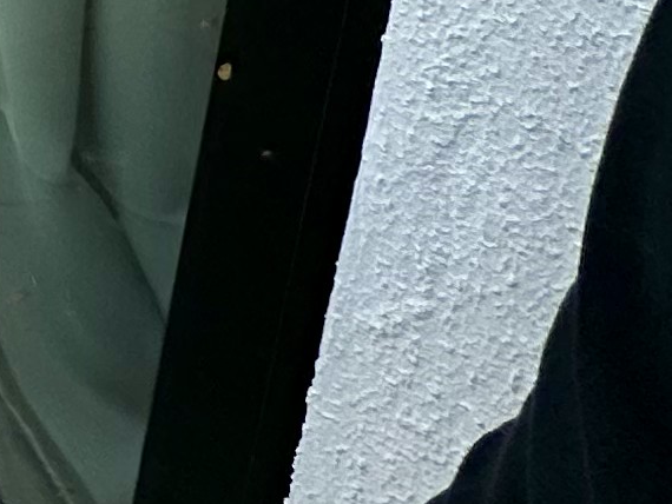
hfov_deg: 12.0
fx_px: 1923
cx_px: -1243
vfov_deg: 11.9
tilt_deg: -12.2
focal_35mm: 99
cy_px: -735
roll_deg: +0.2
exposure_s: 1/1033
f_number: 2.2
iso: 40
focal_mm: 2.22
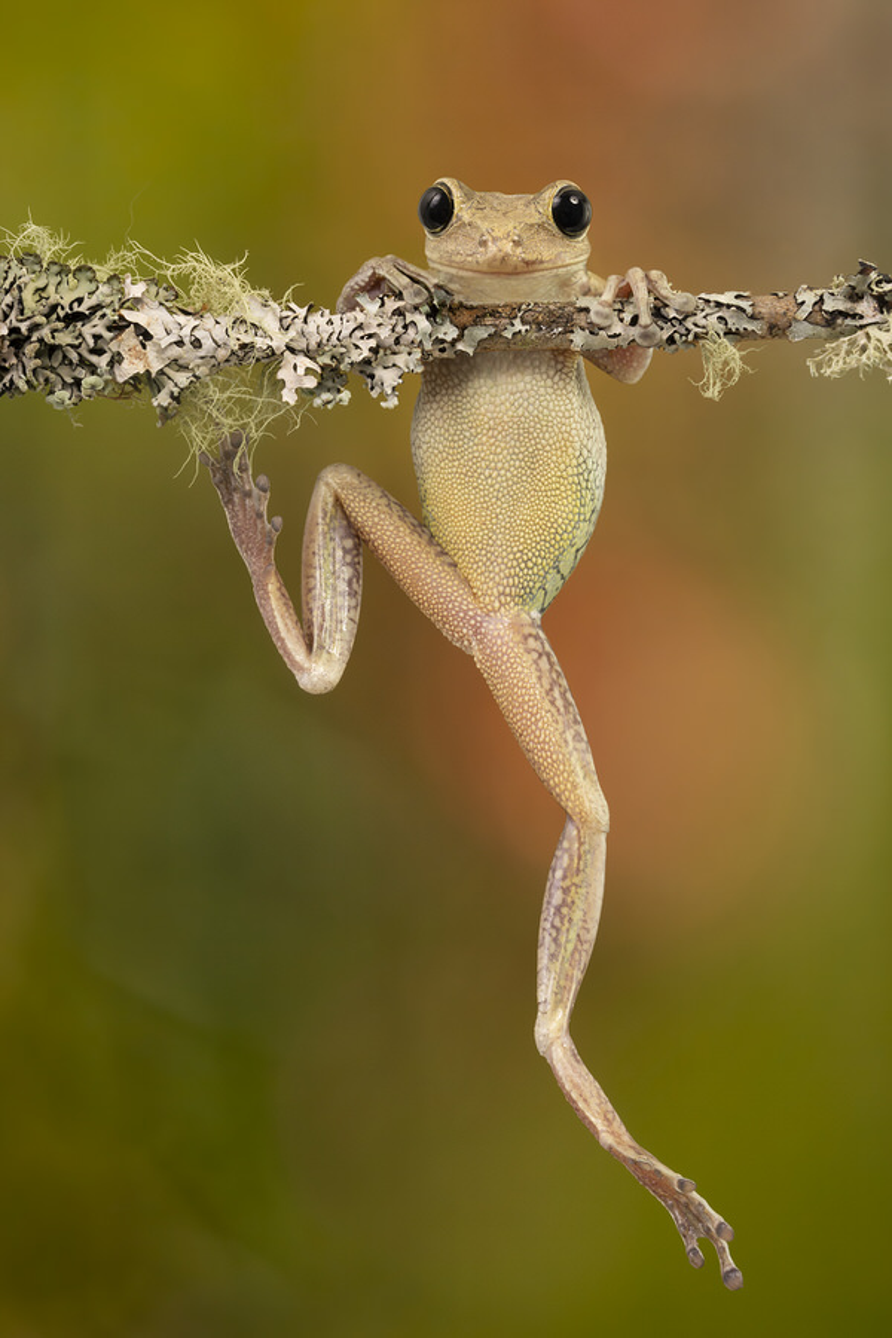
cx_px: 446
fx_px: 3345
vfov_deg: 22.6
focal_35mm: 90
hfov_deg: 15.2
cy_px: 669
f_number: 20
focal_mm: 90
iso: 80
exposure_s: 1/200
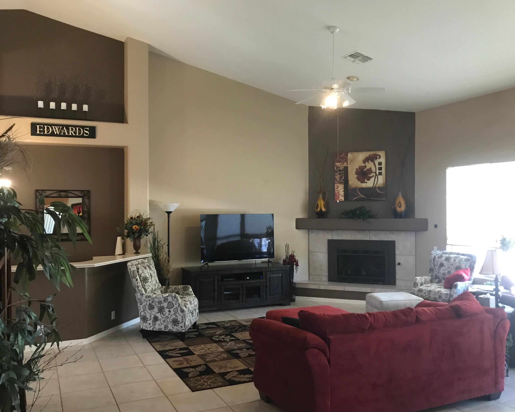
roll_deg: +0.3
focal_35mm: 30
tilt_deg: -1.0
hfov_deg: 58.7
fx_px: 457
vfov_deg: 48.5
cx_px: 236
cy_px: 210
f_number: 1.8
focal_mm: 3.99
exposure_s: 1/15
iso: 100
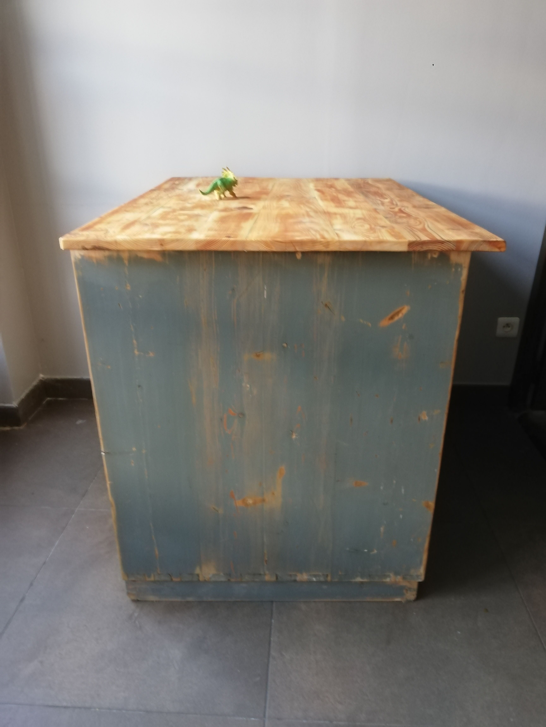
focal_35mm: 26
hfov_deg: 53.1
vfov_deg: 67.3
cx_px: 273
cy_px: 364
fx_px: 547
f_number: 2.2
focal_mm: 3.81
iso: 250
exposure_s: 1/33.3
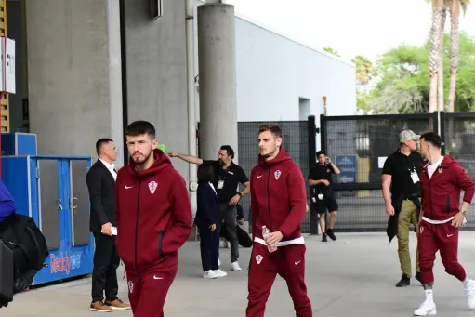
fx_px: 1531
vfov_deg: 11.8
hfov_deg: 17.6
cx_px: 278
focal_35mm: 116
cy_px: 193
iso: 3200
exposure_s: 1/8000
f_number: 3.2
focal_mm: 52
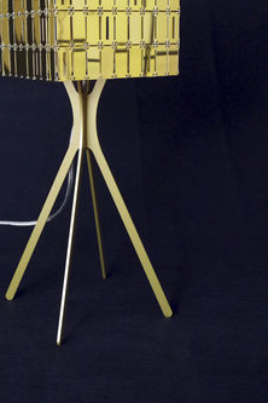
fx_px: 603
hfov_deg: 24.9
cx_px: 81
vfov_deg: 36.6
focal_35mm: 54
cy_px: 142
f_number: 4.5
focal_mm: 24.38
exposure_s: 1/30
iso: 3200
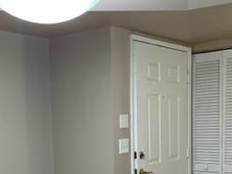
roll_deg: +0.9
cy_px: 178
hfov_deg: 29.4
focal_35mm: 66
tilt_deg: -7.8
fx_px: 442
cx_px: 126
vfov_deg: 21.4
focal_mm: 5.1
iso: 80
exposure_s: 1/60
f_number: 1.6
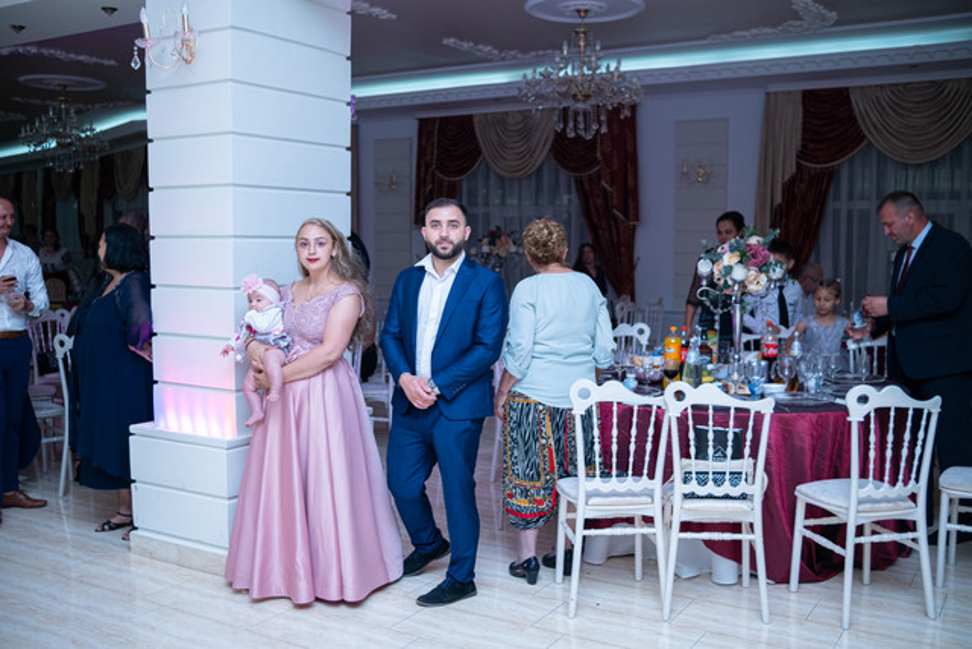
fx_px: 945
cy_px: 324
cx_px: 486
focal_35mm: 35
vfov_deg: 37.9
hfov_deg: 54.4
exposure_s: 1/125
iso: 500
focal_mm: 23
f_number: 1.8
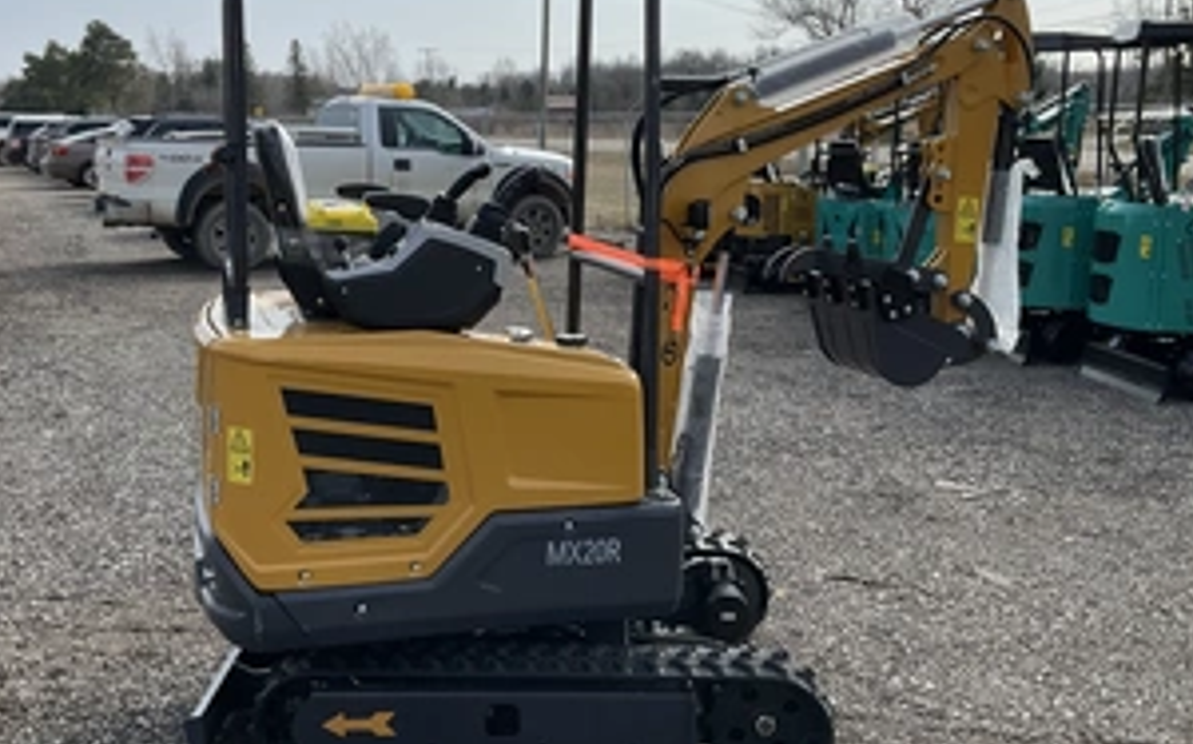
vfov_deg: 31.1
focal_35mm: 41
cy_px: 282
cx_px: 521
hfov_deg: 48.1
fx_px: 1332
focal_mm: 3
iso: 25
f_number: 1.8
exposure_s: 1/2959
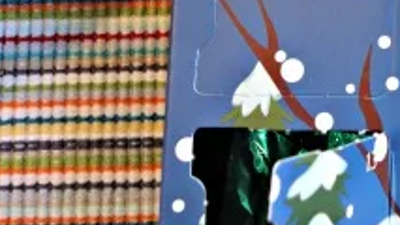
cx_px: 490
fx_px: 1008
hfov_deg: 20.8
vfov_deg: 12.1
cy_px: -131
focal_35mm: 95
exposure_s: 1/30
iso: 400
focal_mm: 10.4
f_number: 4
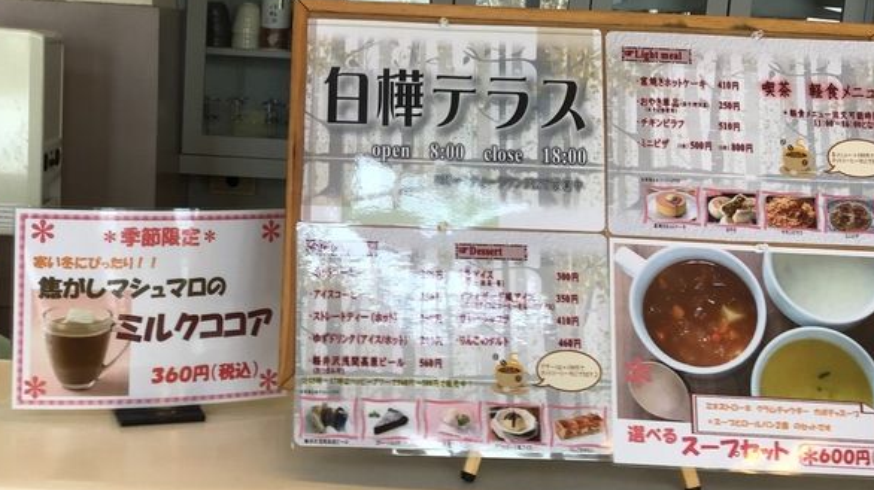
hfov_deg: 43.2
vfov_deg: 25.4
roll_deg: -3.8
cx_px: 302
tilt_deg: -11.2
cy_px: 221
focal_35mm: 47
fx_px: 1089
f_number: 2.4
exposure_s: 1/60
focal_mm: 3.3
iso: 32
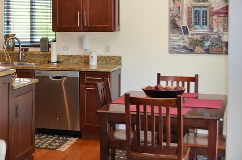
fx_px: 516
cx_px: 27
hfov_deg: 25.6
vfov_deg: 17.5
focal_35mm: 77
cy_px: 43
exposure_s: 1/60
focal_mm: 26
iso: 500
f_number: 4.2
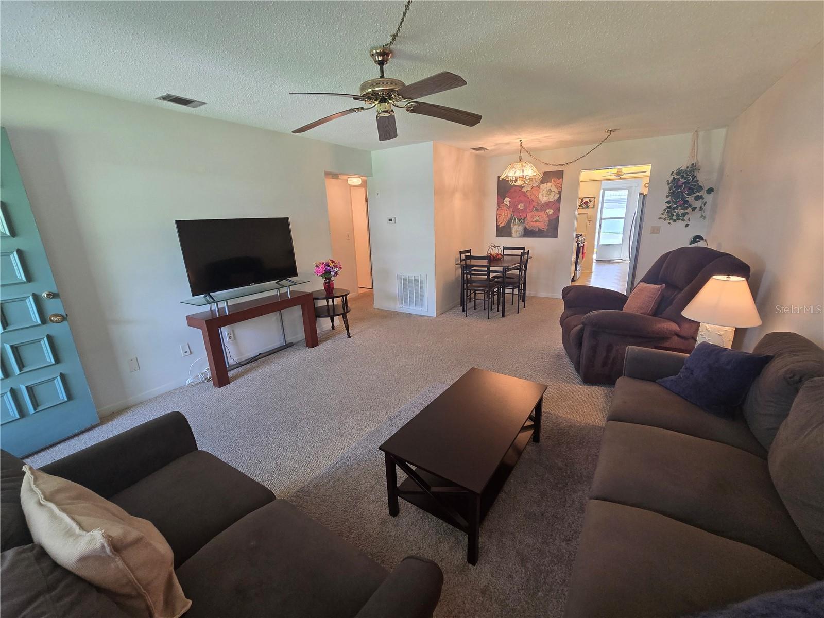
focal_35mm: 13
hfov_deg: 106.2
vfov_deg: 89.9
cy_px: 309
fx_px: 309
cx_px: 412
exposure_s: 1/60
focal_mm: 2.2
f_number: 2.2
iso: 250
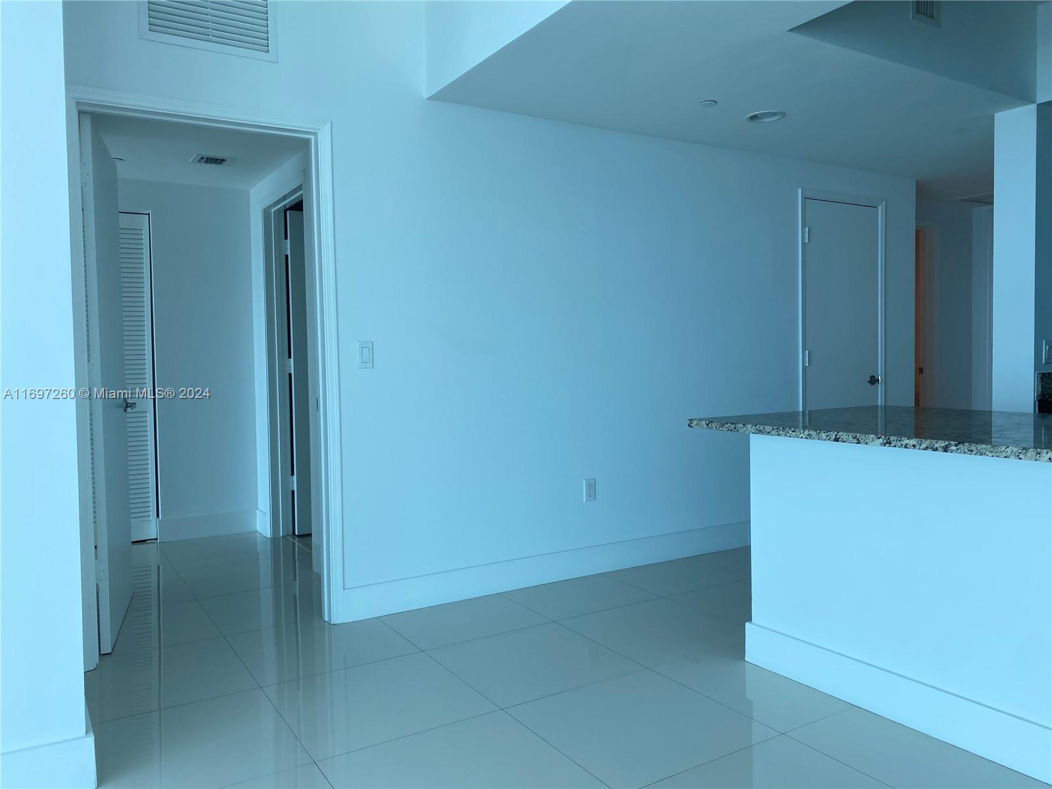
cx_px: 526
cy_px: 394
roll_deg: +0.7
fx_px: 790
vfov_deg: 53.1
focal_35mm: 26
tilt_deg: -2.2
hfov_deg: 67.3
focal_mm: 4.25
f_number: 1.8
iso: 32
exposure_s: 1/209
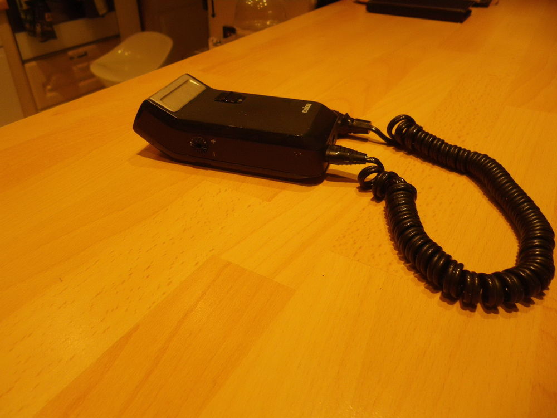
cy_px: 209
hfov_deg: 63.4
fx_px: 451
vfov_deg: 49.7
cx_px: 278
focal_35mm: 28
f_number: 2.6
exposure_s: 1/60
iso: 160
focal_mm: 4.9
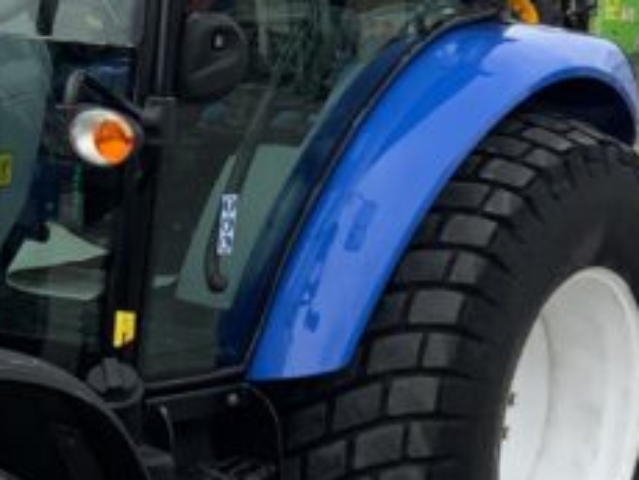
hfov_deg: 15.1
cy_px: 222
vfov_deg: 11.5
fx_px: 2384
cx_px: 56
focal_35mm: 129
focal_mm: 3
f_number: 1.8
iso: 16
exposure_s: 1/1675
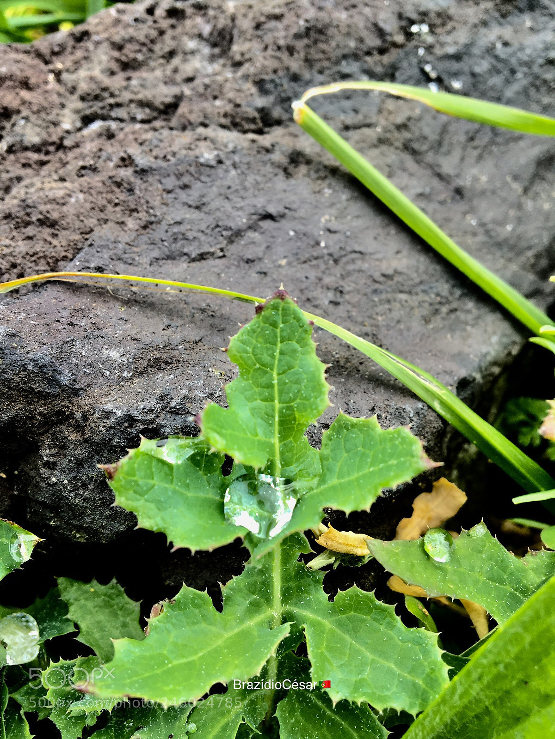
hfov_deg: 48.2
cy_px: 370
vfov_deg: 61.7
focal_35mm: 29
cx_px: 278
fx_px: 620
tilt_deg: -53.5
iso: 25
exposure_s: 1/100
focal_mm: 4.15
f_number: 2.2
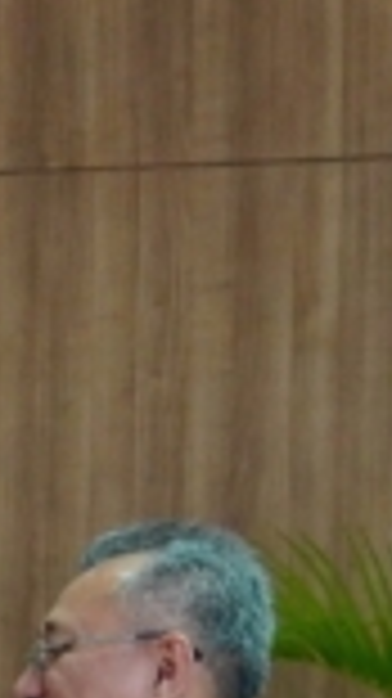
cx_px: -1226
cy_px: 887
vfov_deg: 11.3
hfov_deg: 5.6
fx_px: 3461
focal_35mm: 187
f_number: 2.8
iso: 1250
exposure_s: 1/100
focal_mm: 24
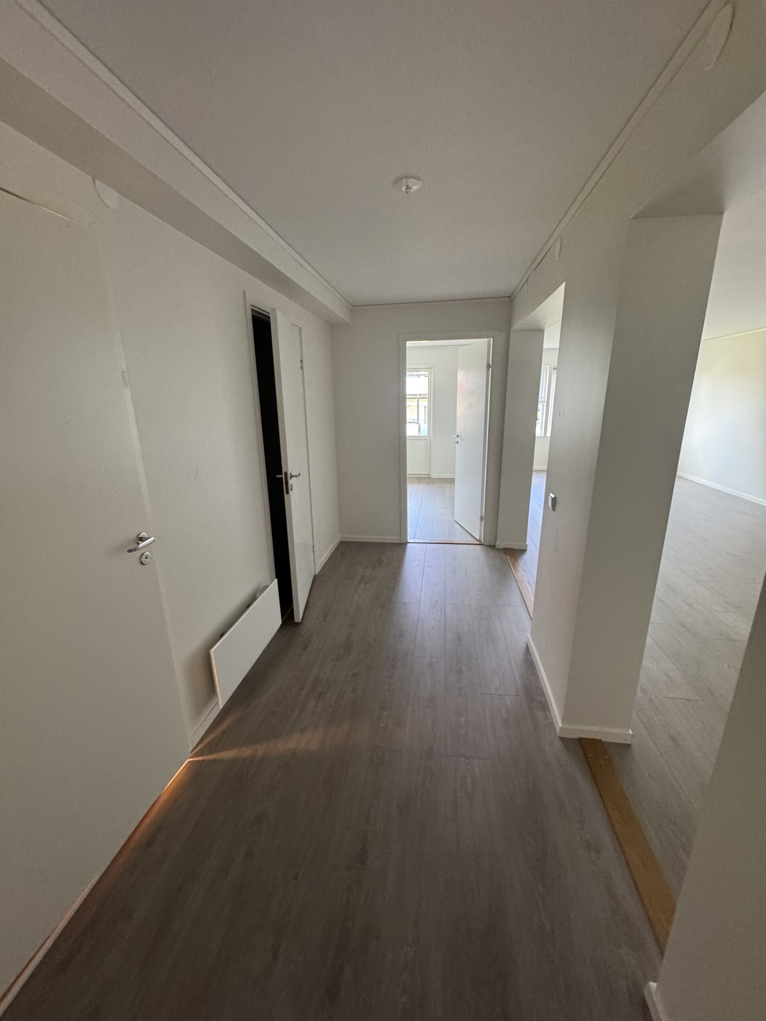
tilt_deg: -13.8
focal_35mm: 14
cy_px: 510
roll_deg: +1.8
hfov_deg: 85.7
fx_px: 413
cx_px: 383
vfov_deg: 102.1
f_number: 2.2
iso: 400
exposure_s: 1/50
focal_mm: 2.22
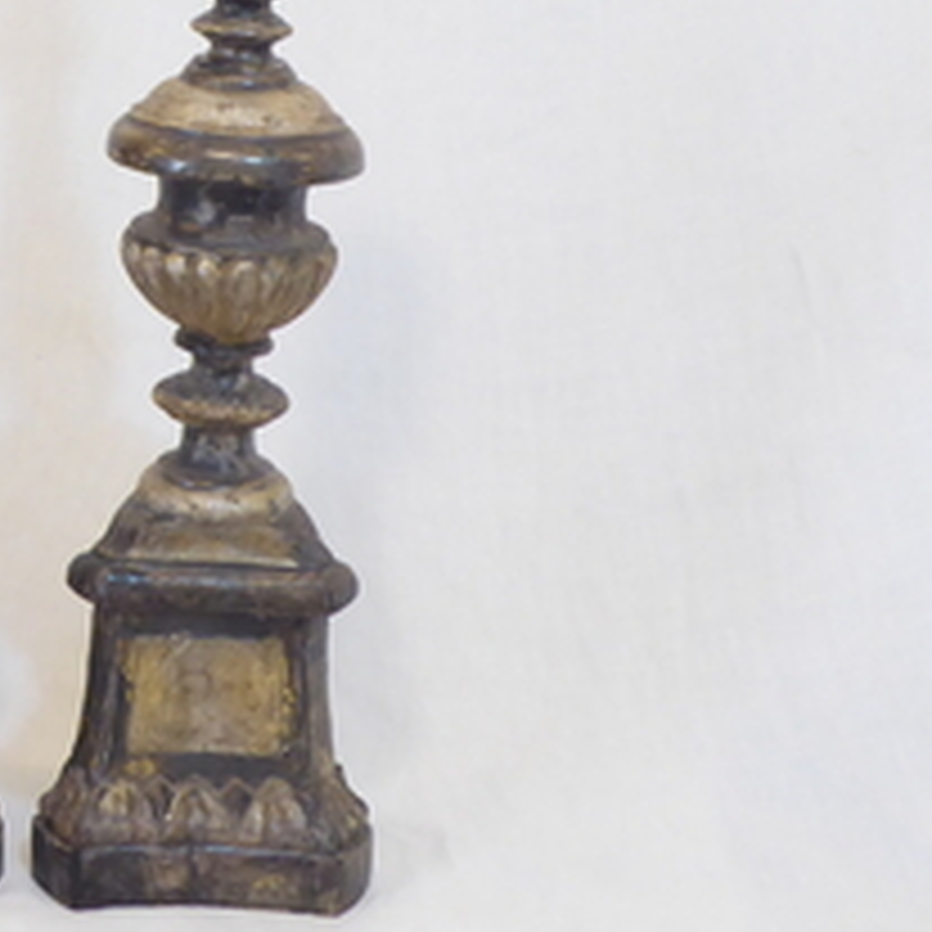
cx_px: -36
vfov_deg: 20.5
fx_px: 2498
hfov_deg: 20.4
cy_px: 32
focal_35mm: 82
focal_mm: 5.4
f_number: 3.5
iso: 400
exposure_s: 1/20
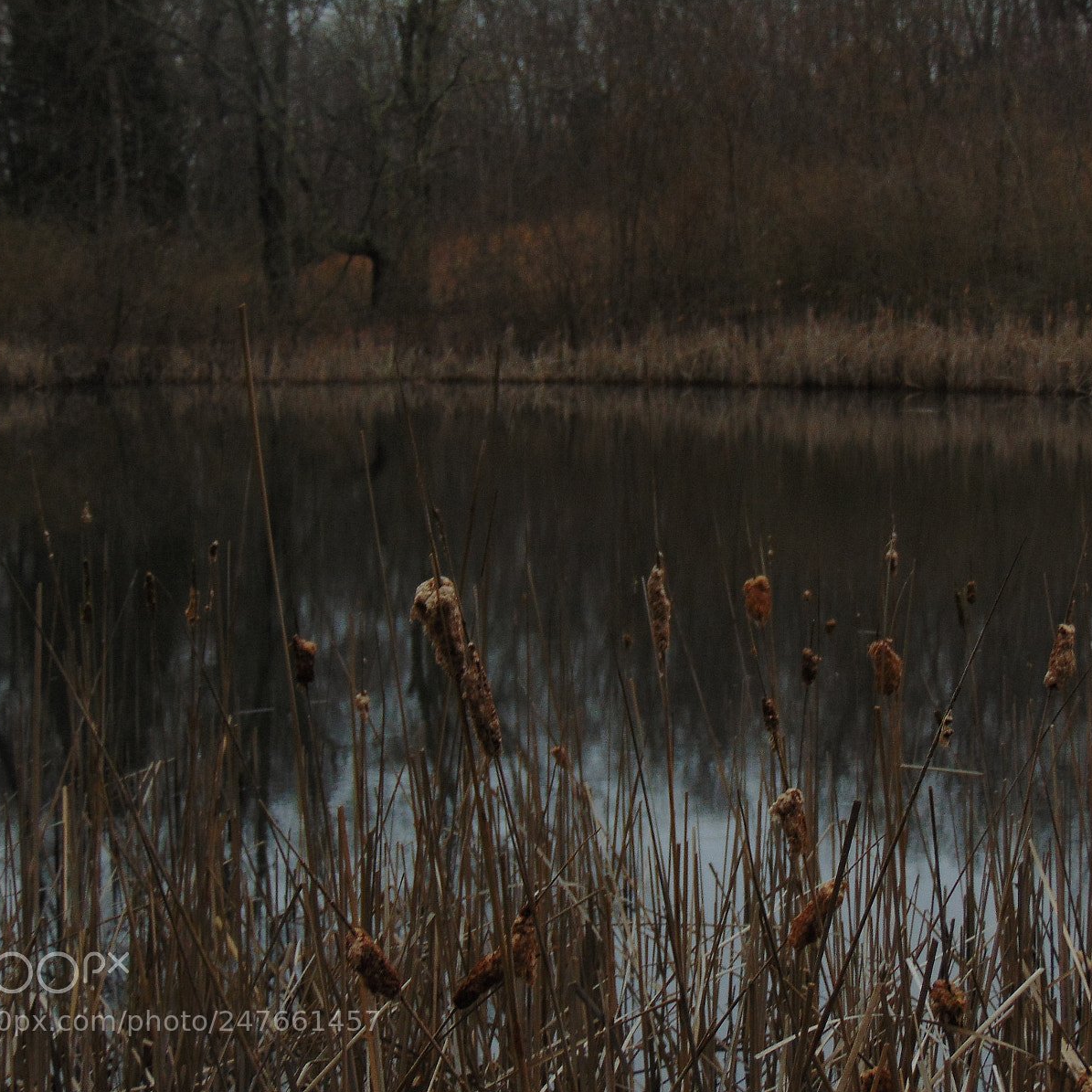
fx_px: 2998
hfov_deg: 20.6
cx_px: 633
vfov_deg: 20.6
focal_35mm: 84
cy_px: 545
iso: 80
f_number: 3.7
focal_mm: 12.8
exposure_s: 1/30
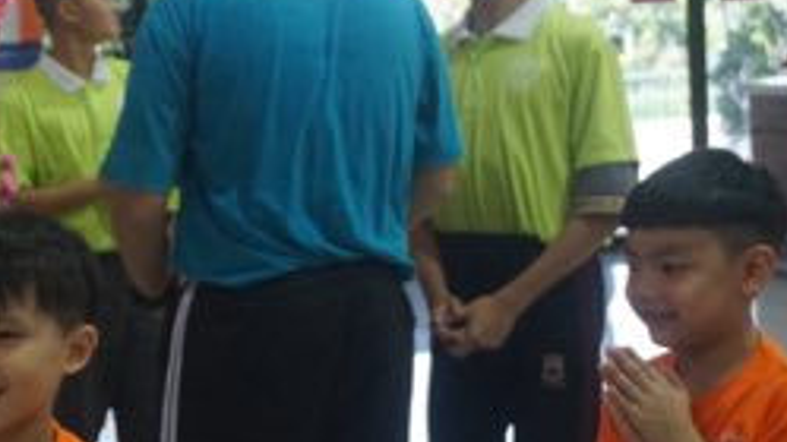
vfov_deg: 10.7
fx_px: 2337
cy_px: 407
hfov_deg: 18.8
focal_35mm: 112
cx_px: 85
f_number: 5.6
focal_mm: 37
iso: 1600
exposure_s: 1/160
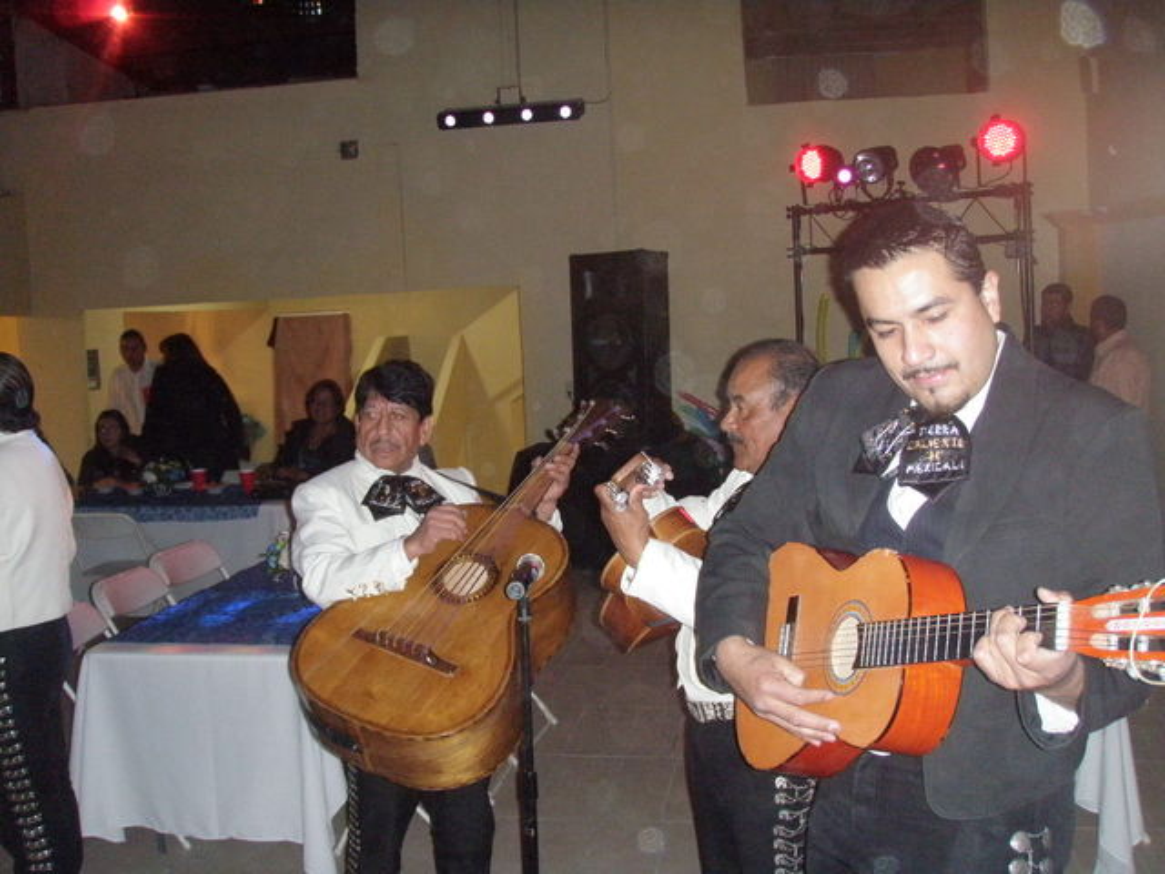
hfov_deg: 49.0
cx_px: 582
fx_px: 1279
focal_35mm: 38
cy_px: 437
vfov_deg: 37.7
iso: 500
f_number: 3.5
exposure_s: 1/30
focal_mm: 6.7
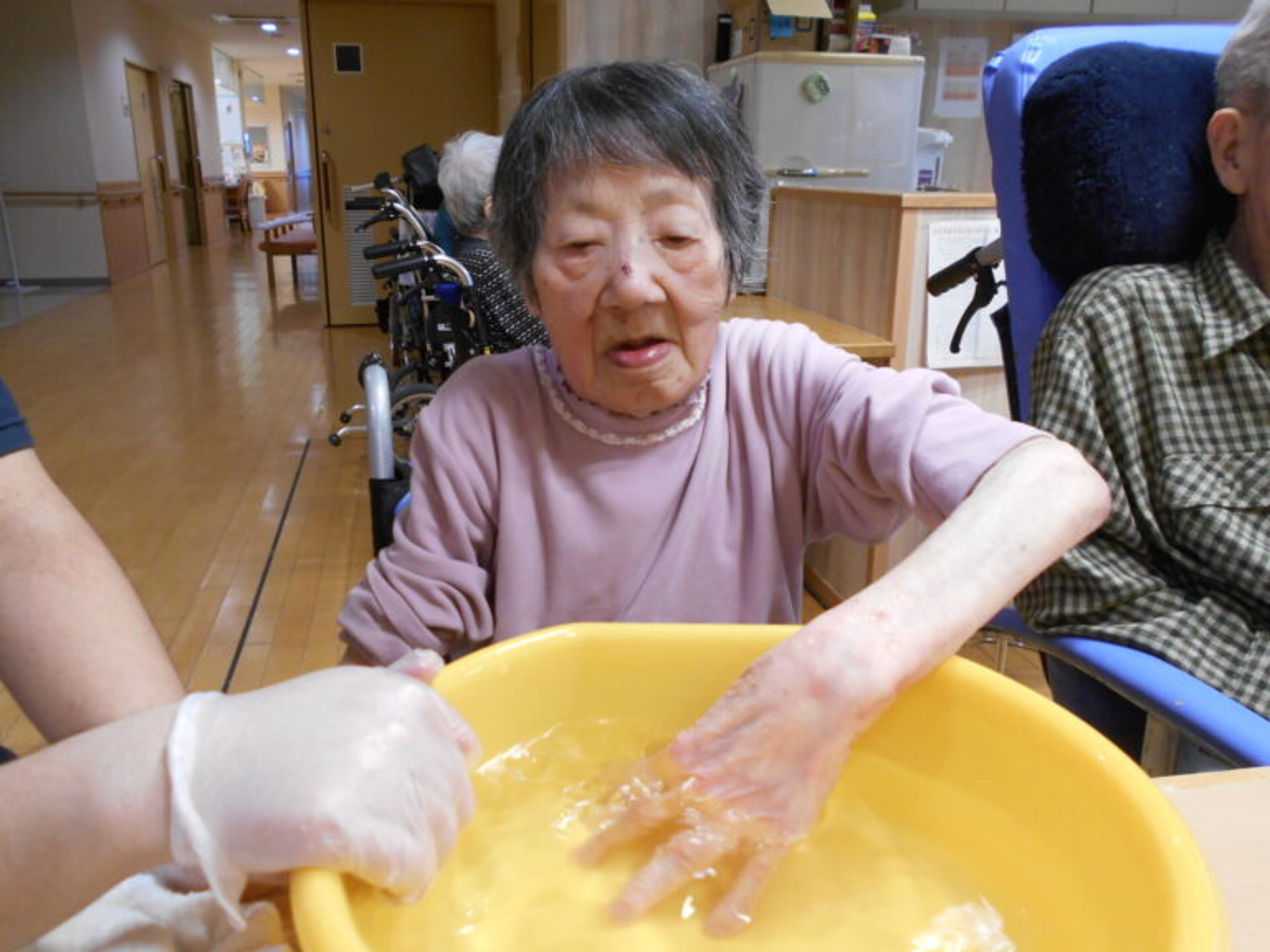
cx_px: 635
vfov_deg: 53.1
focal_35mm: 26
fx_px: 954
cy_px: 476
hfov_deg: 67.3
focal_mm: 4.6
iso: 250
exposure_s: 1/30
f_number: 3.2
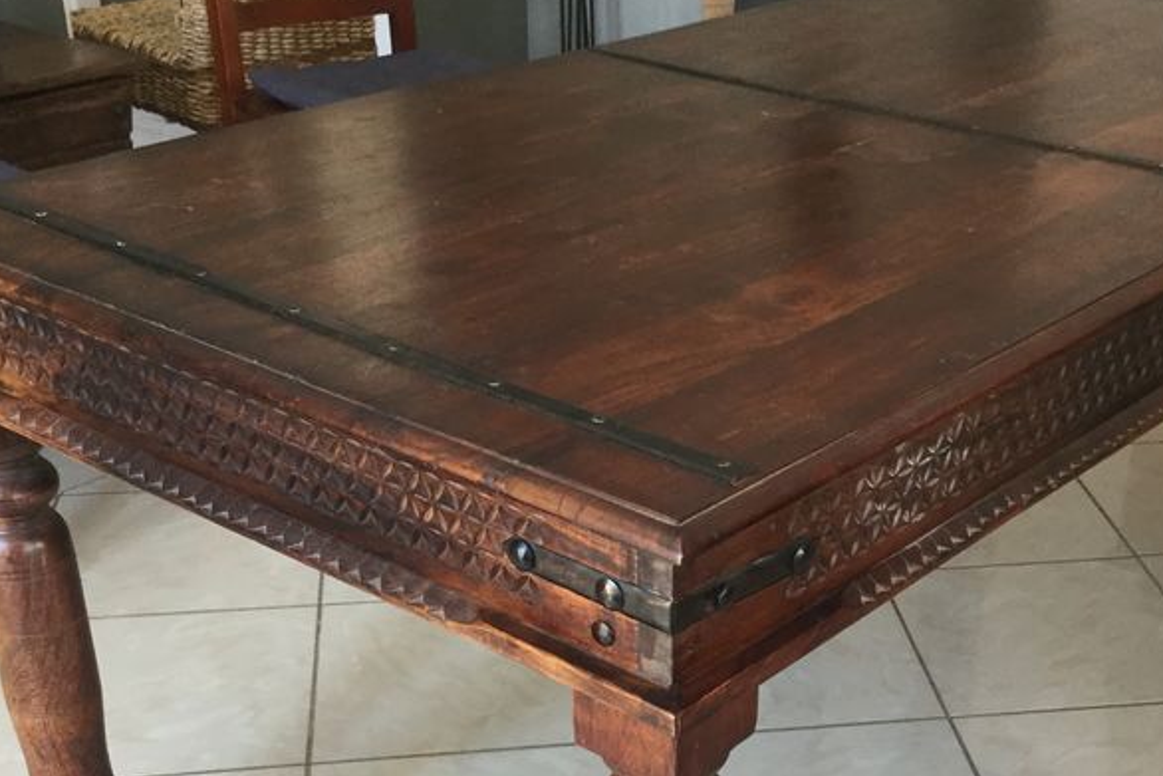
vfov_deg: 24.2
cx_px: 754
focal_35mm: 55
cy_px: 635
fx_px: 1777
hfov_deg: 36.0
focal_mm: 3.3
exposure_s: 1/33
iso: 80
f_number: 2.4
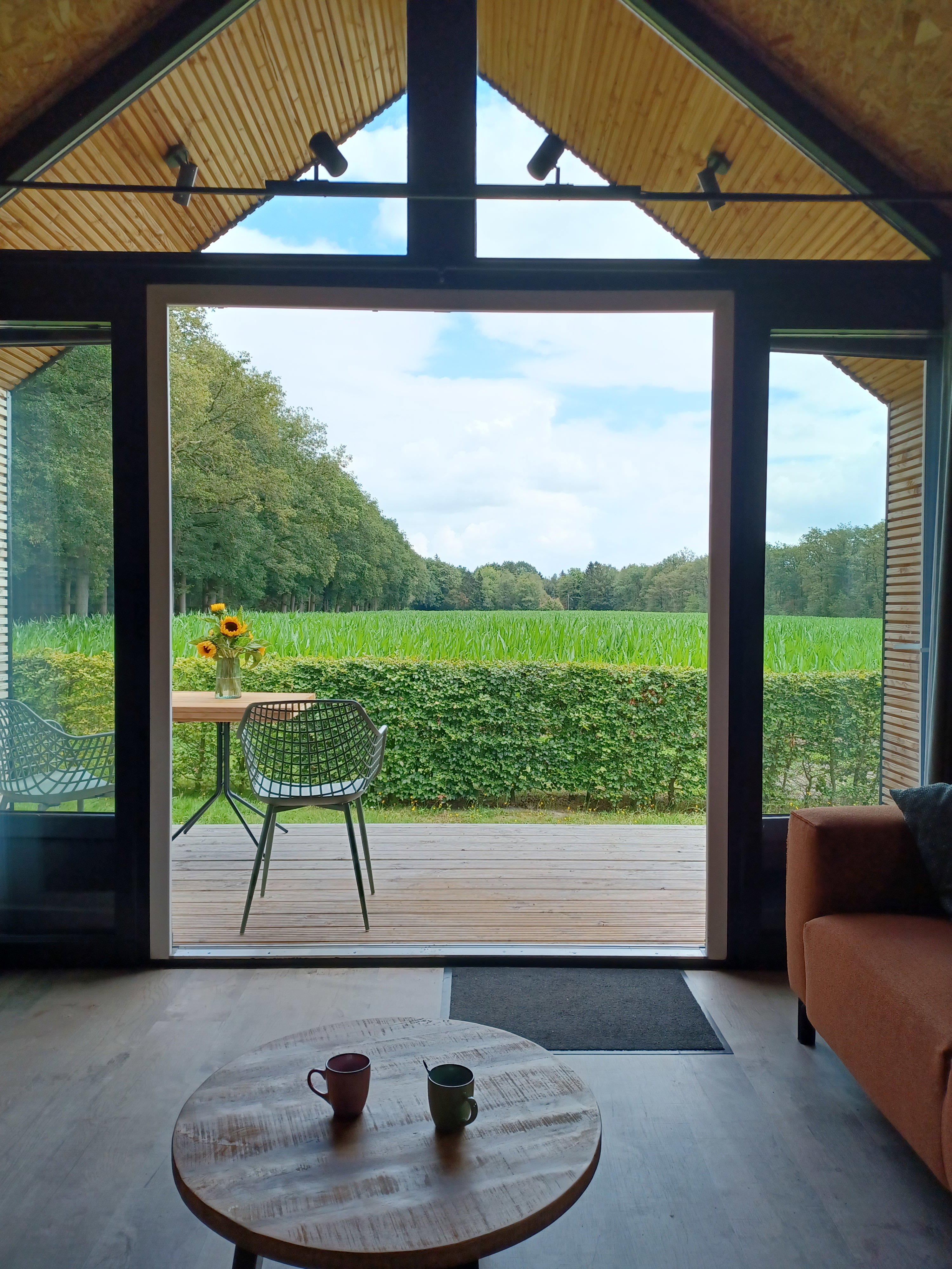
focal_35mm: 25
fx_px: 917
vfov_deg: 69.4
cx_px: 476
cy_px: 634
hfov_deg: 54.9
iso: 32
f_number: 1.8
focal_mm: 4.6
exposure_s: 1/162
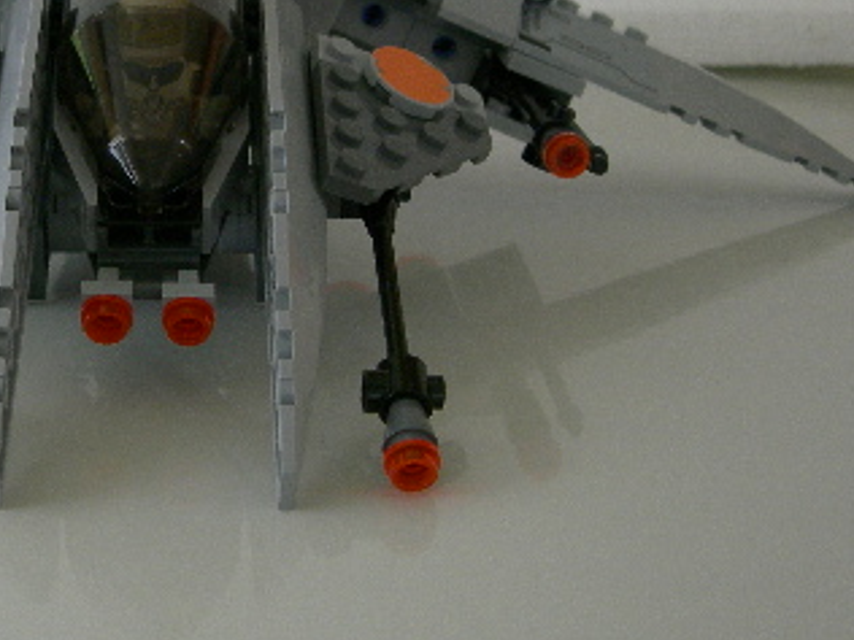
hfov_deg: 24.9
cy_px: 170
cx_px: 151
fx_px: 1900
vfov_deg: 19.0
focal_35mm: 77
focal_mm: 7.8
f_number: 2.8
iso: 200
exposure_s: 1.15
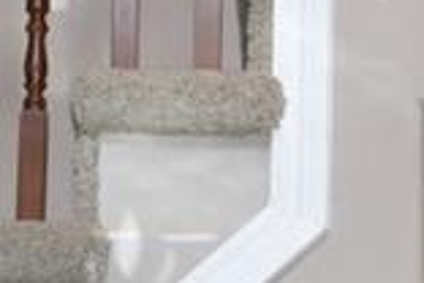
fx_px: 3168
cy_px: 46
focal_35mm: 269
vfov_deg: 5.1
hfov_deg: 7.5
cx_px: 609
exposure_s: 1/60
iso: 500
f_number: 3.2
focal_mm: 15.02
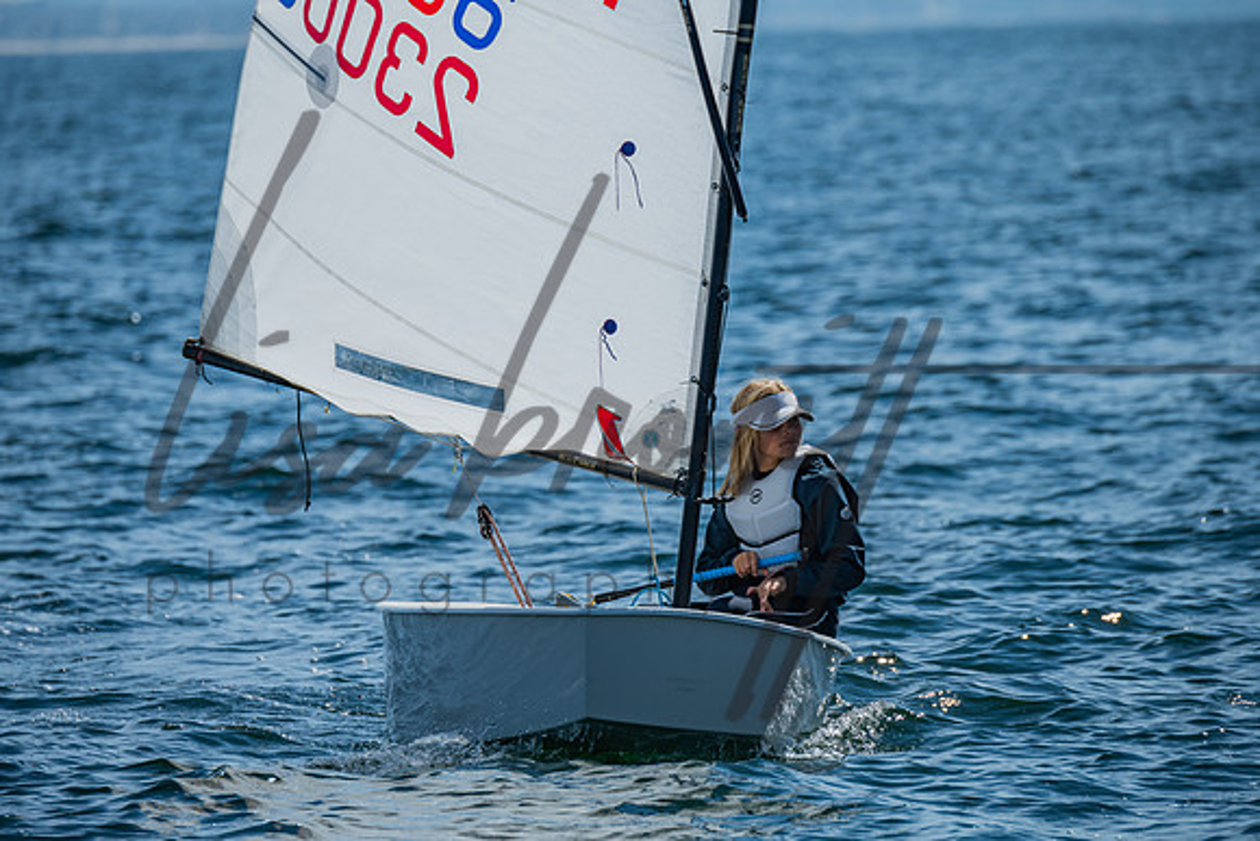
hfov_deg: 5.2
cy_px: 420
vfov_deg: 3.4
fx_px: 14003
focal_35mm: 400
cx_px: 630
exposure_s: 1/500
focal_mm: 400
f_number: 8
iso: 100
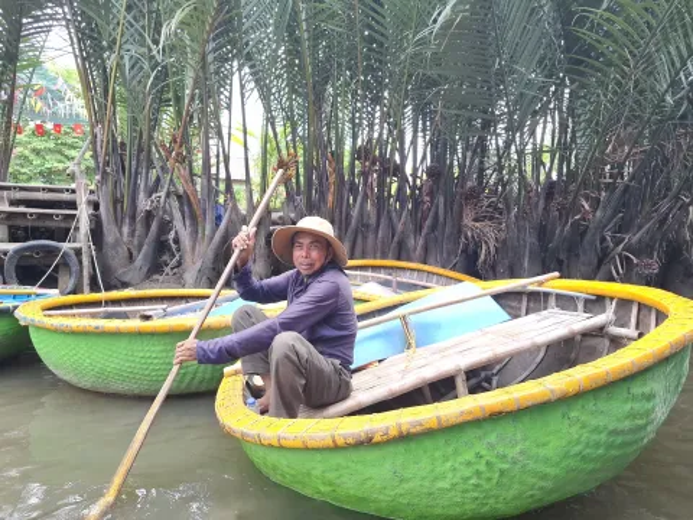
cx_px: 346
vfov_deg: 58.9
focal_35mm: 23
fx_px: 460
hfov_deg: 73.9
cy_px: 260
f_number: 1.8
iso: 50
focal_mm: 5.54
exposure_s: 1/128
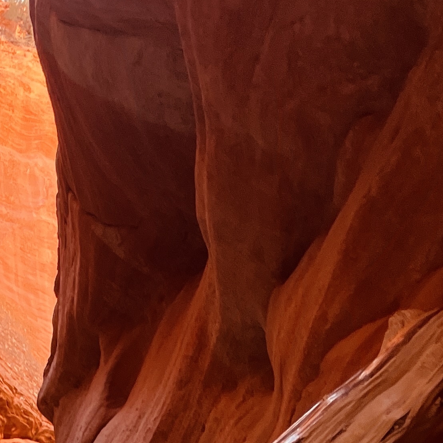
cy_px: 631
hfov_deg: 19.4
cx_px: -100
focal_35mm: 84
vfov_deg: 18.6
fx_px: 1216
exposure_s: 1/121
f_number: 1.6
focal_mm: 5.1
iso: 125
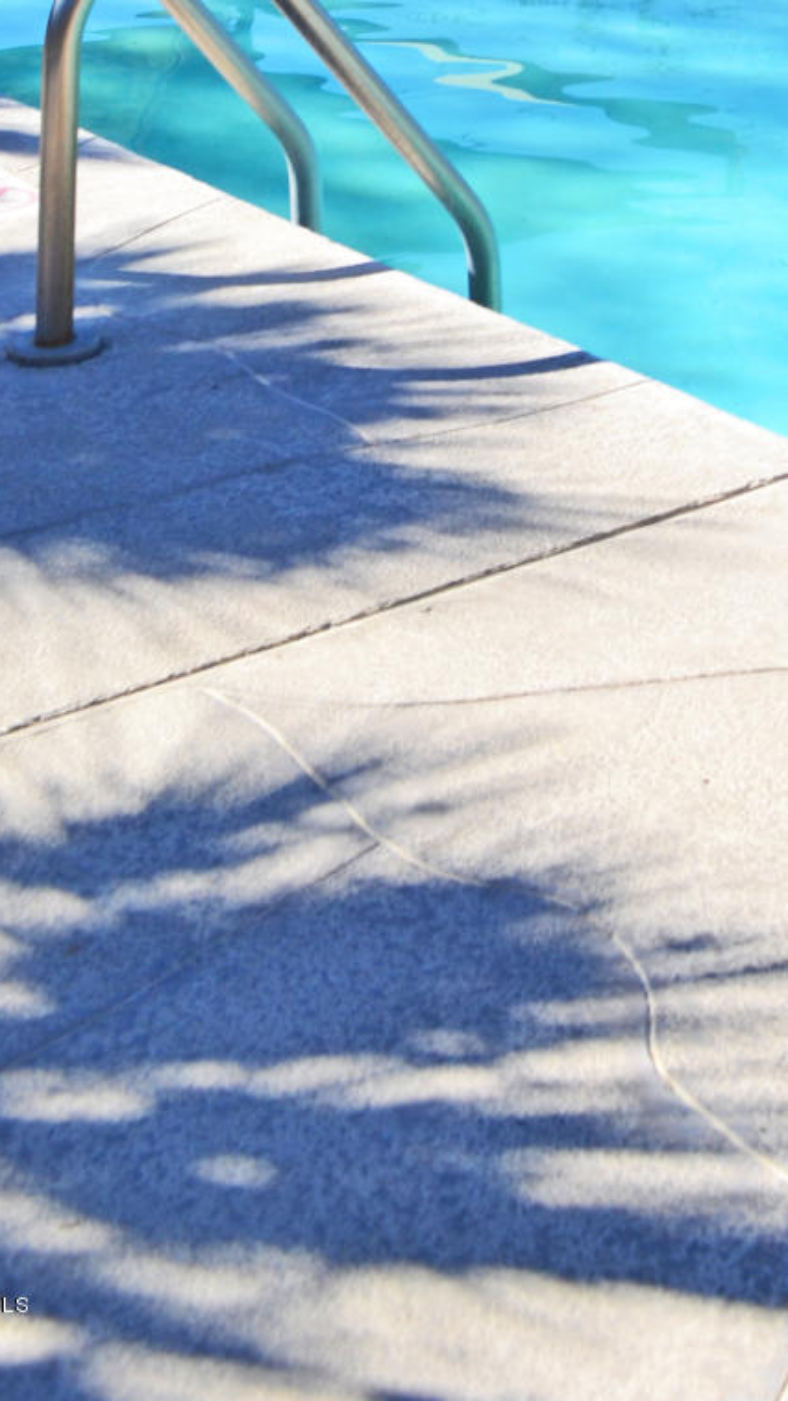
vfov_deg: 22.8
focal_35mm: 83
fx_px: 3082
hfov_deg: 13.9
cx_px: 1089
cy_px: -429
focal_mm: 20
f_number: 7.1
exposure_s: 1/200
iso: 100
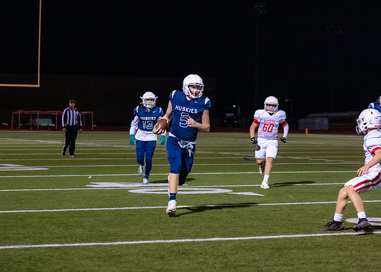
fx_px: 1310
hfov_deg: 16.5
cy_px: 143
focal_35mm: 121
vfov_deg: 11.9
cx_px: 222
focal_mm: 70
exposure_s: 1/1250
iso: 6400
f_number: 2.8
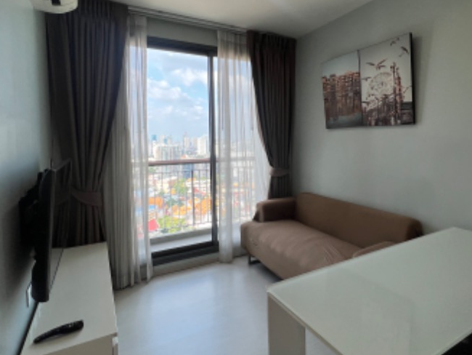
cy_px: 152
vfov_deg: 65.7
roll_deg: +0.4
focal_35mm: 20
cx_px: 268
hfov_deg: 81.3
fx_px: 273
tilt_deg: -4.3
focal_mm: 1.57
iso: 32
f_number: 1.8
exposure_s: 1/230
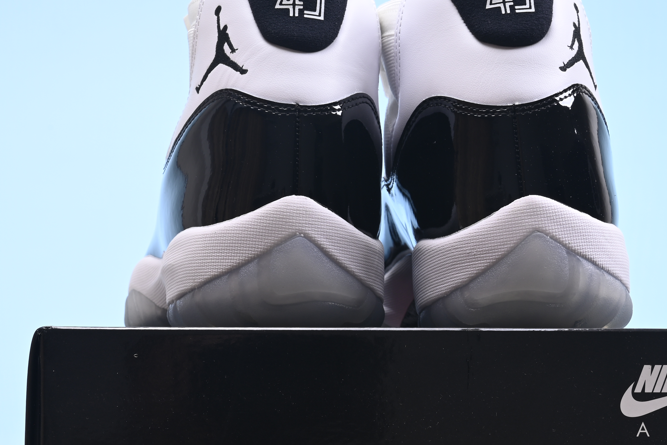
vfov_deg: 18.3
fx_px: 1372
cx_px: 331
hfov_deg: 27.3
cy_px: 324
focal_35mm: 74
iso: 125
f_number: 16
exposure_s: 1/2
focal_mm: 39
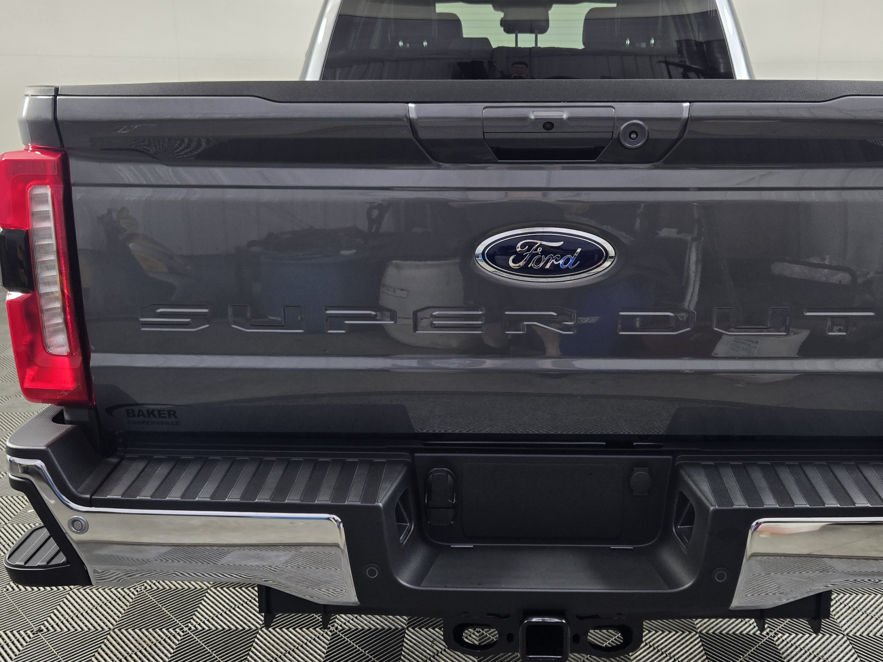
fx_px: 893
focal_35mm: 35
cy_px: 301
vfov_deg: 40.7
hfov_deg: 52.4
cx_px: 506
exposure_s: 1/120
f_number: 1.8
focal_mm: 5.4
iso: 100
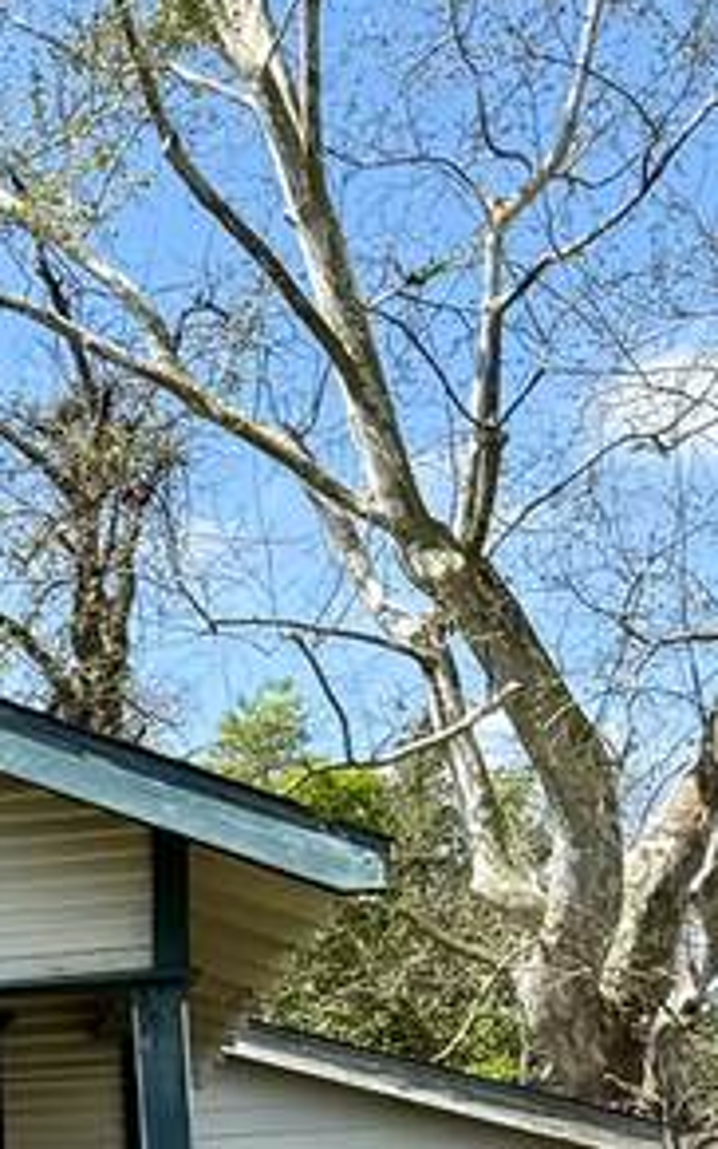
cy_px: 1307
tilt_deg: +1.7
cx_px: -1168
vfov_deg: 17.9
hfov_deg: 9.9
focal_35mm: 112
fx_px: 3505
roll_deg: +0.9
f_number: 1.78
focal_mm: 6.76
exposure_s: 1/2703
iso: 80
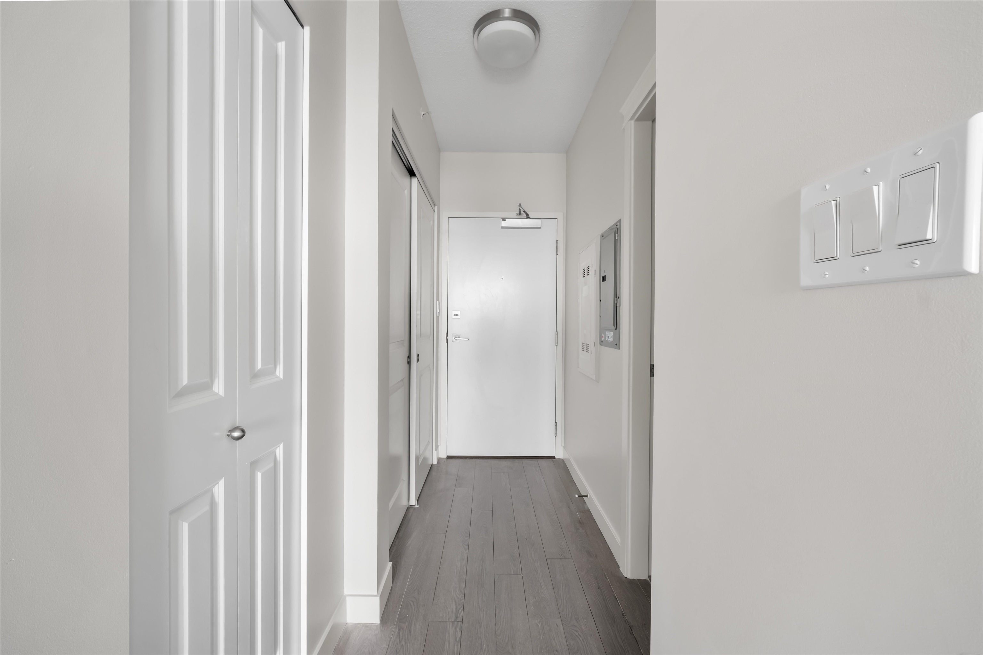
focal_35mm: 14
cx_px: 492
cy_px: 328
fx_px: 369
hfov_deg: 106.3
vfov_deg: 83.3
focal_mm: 9
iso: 250
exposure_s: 1/8
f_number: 9
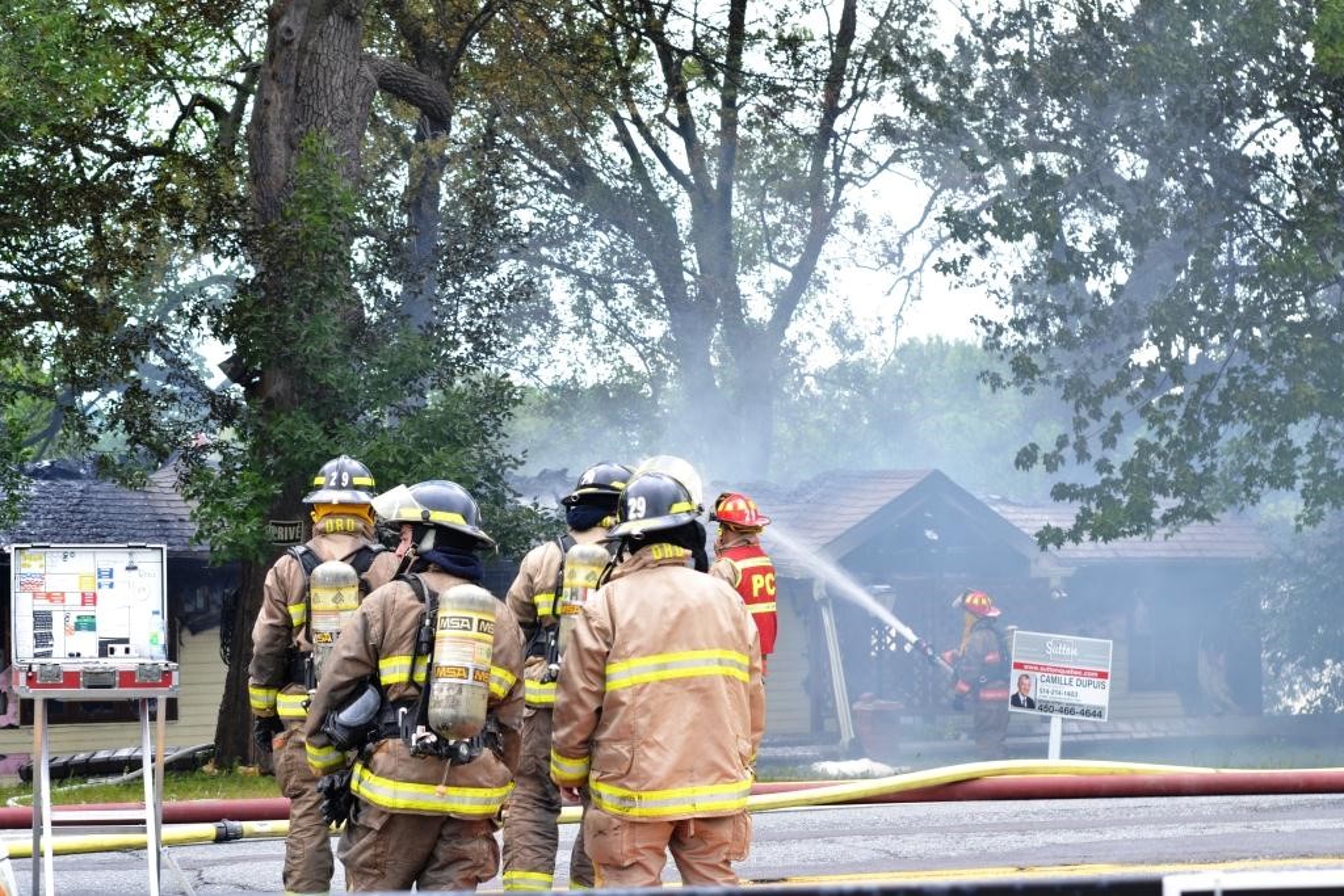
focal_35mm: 105
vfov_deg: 13.0
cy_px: 448
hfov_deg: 19.5
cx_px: 672
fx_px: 3920
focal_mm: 70
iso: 100
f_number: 9
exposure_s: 1/25
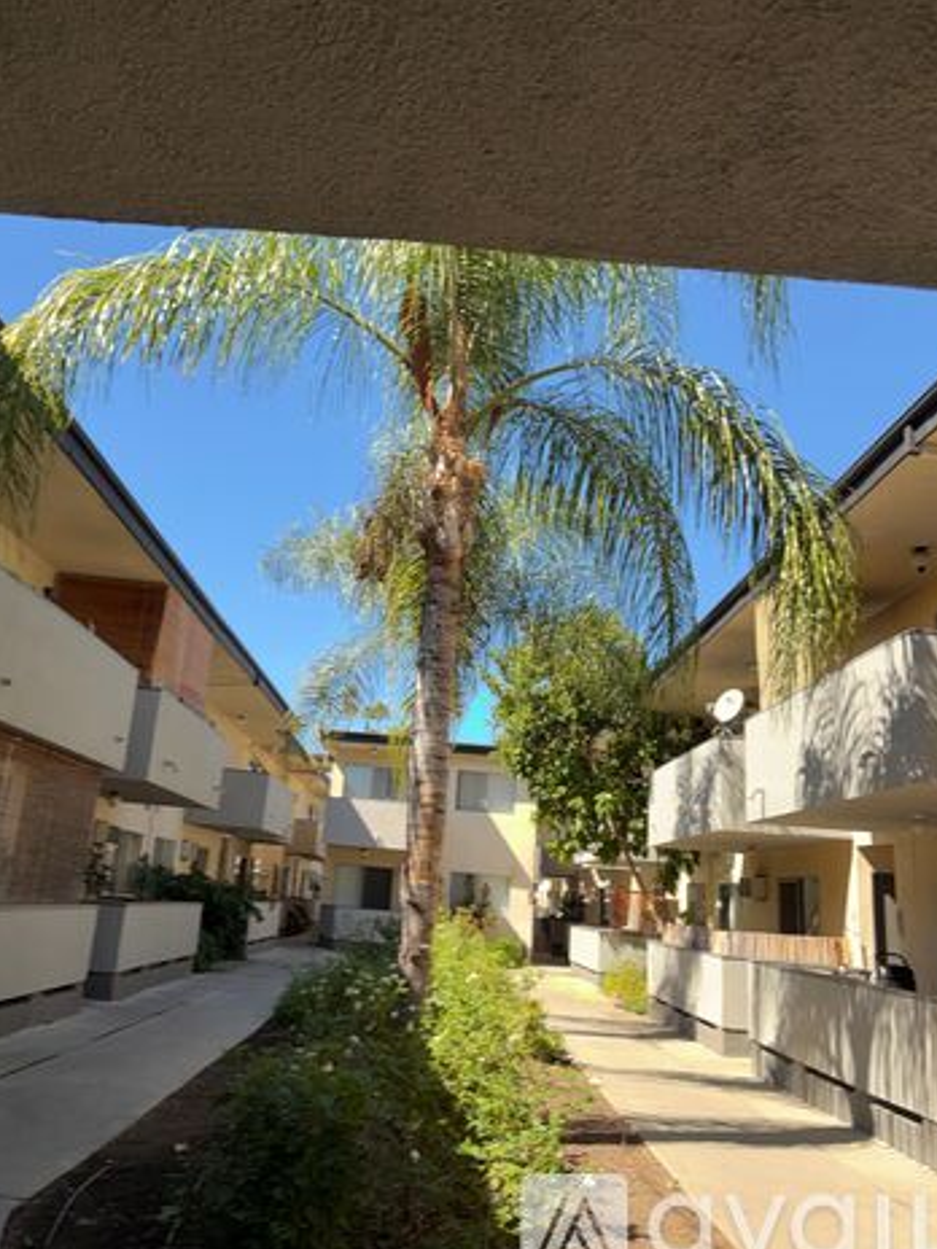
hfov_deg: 49.7
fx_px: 1011
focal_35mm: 28
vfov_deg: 63.4
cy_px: 608
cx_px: 451
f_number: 1.6
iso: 50
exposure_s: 1/959
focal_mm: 5.96
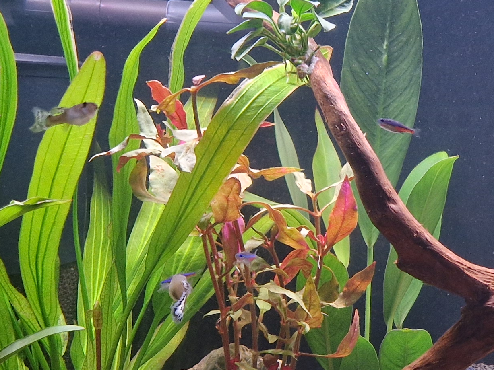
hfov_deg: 24.0
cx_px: 565
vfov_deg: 19.4
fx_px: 1070
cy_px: 316
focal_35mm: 75
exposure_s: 1/100
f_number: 1.8
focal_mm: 5.4
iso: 200
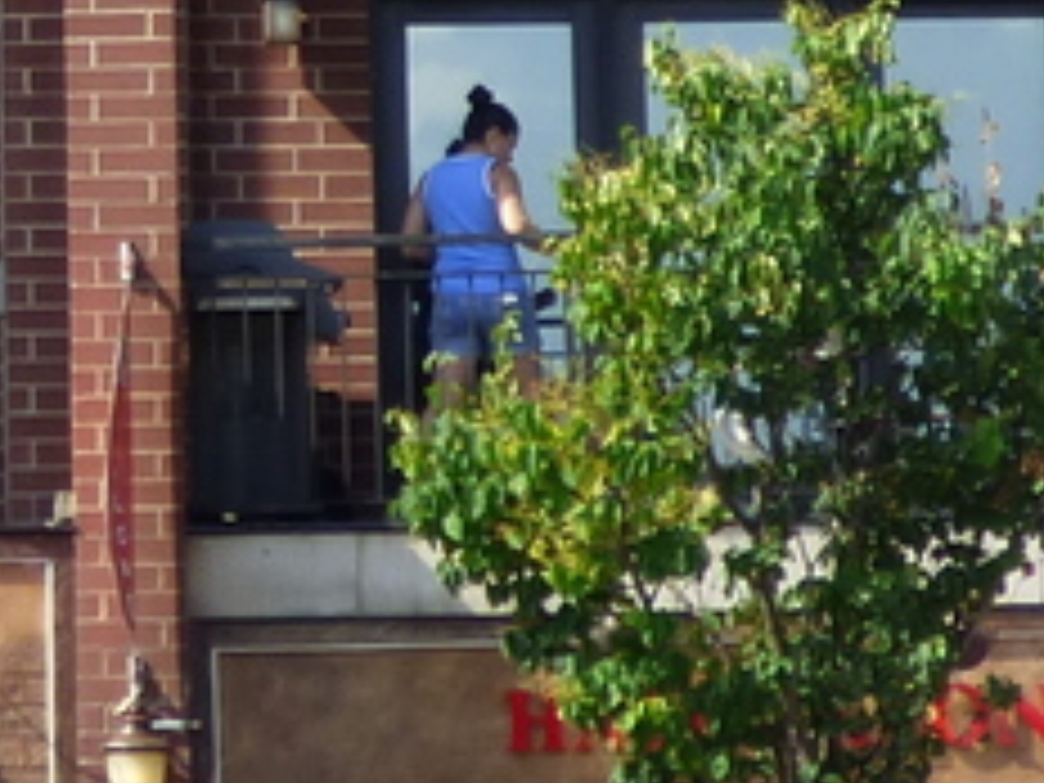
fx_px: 6937
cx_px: -216
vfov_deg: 6.4
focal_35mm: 230
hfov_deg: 8.5
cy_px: -346
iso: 100
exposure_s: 1/500
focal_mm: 6.47
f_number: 3.5
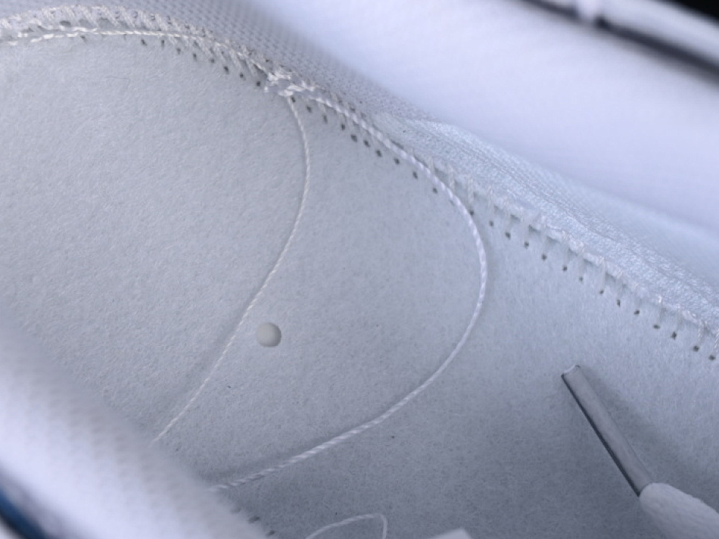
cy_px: 269
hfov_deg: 23.8
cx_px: 345
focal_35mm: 82
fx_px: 1703
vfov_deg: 18.0
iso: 160
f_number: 7.1
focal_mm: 50
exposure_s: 1/80
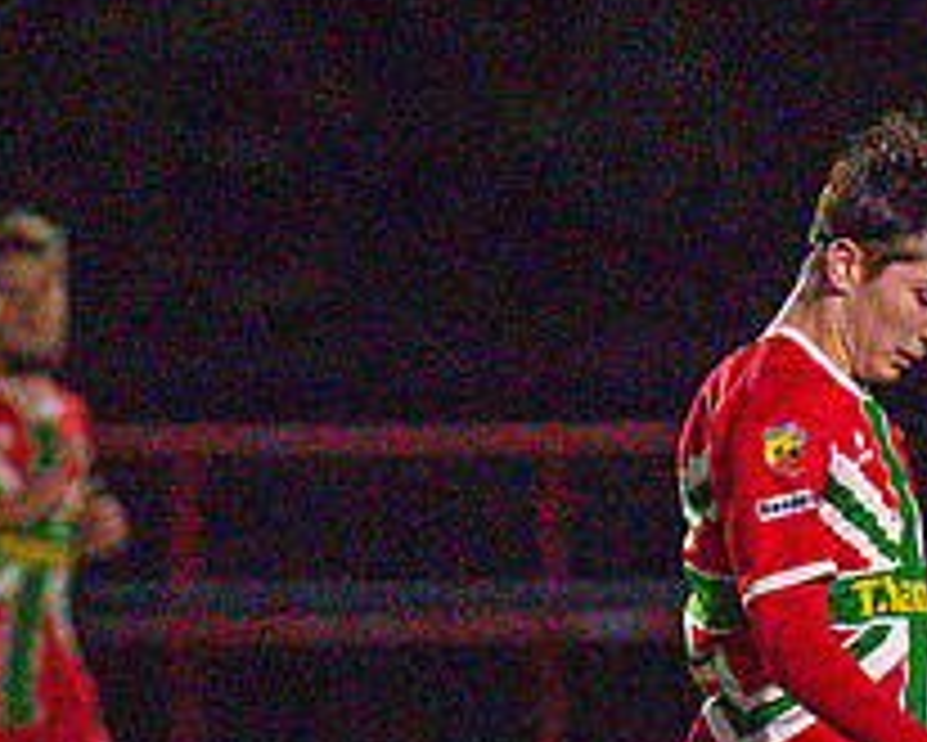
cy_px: 868
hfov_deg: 1.7
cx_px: 626
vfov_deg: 1.4
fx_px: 30413
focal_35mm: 1108
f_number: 2.8
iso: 12800
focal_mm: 210
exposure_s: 1/2000
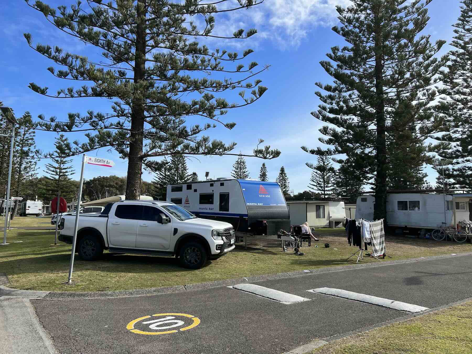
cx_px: 236
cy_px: 177
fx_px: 355
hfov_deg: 67.3
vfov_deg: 53.1
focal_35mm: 26
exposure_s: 1/3704
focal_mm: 5.7
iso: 50
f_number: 1.5
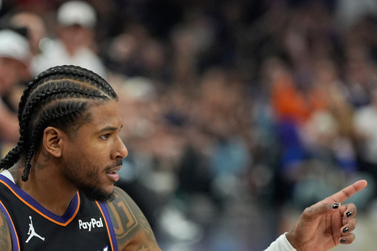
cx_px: 142
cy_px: 230
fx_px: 3171
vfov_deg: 4.5
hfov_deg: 6.8
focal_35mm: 303
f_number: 2.8
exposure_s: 1/3200
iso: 3200
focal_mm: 144
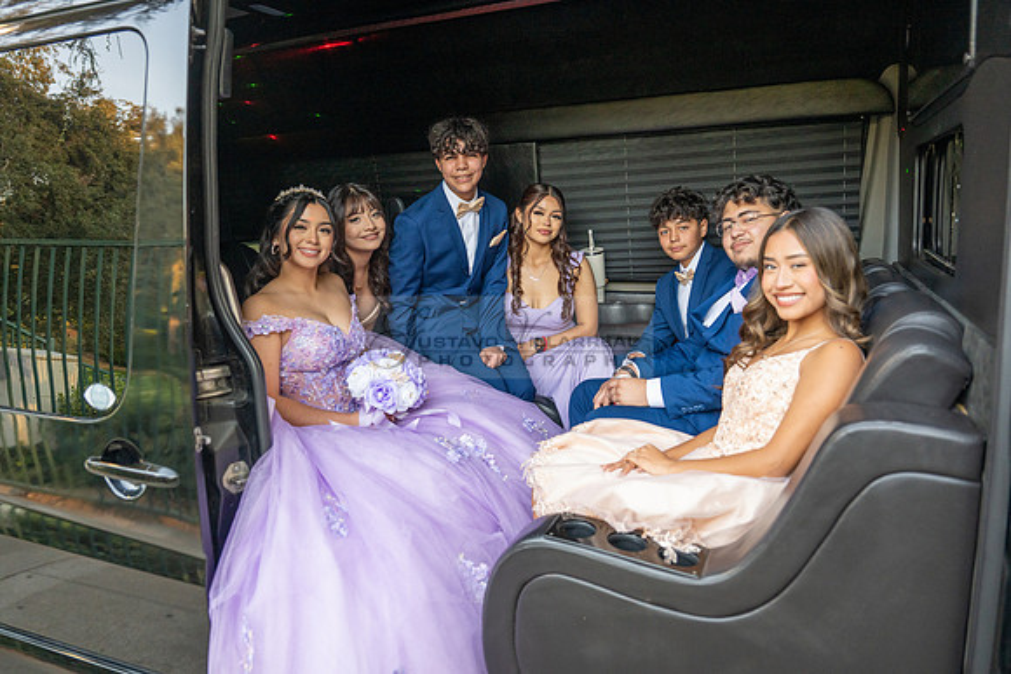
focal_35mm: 24
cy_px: 337
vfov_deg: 53.2
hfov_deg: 73.7
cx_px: 506
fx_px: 674
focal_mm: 24
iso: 1000
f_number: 2.8
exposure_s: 1/250
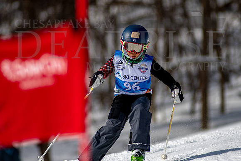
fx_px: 3378
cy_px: 71
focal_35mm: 505
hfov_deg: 4.1
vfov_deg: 2.7
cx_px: 135
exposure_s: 1/6400
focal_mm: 300
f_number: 2.8
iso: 100
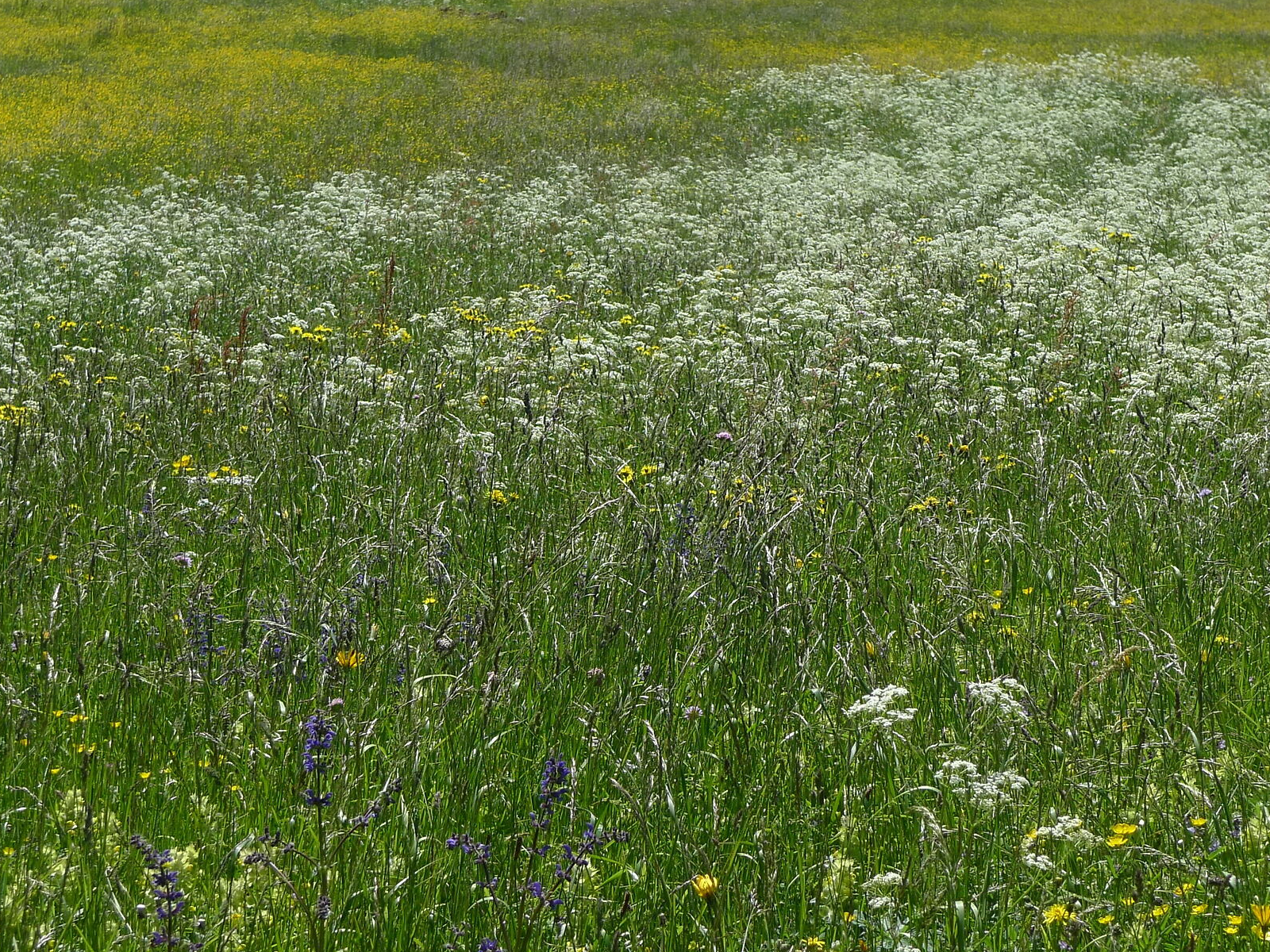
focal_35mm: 90
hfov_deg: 21.8
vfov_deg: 16.4
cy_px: 508
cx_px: 561
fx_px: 3302
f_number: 4
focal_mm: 12.8
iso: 80
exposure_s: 1/800
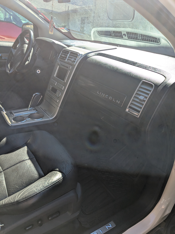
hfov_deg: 51.4
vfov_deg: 65.3
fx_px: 182
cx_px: 88
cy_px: 117
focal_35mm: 27
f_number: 1.73
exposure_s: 1/754
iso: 37
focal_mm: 4.38
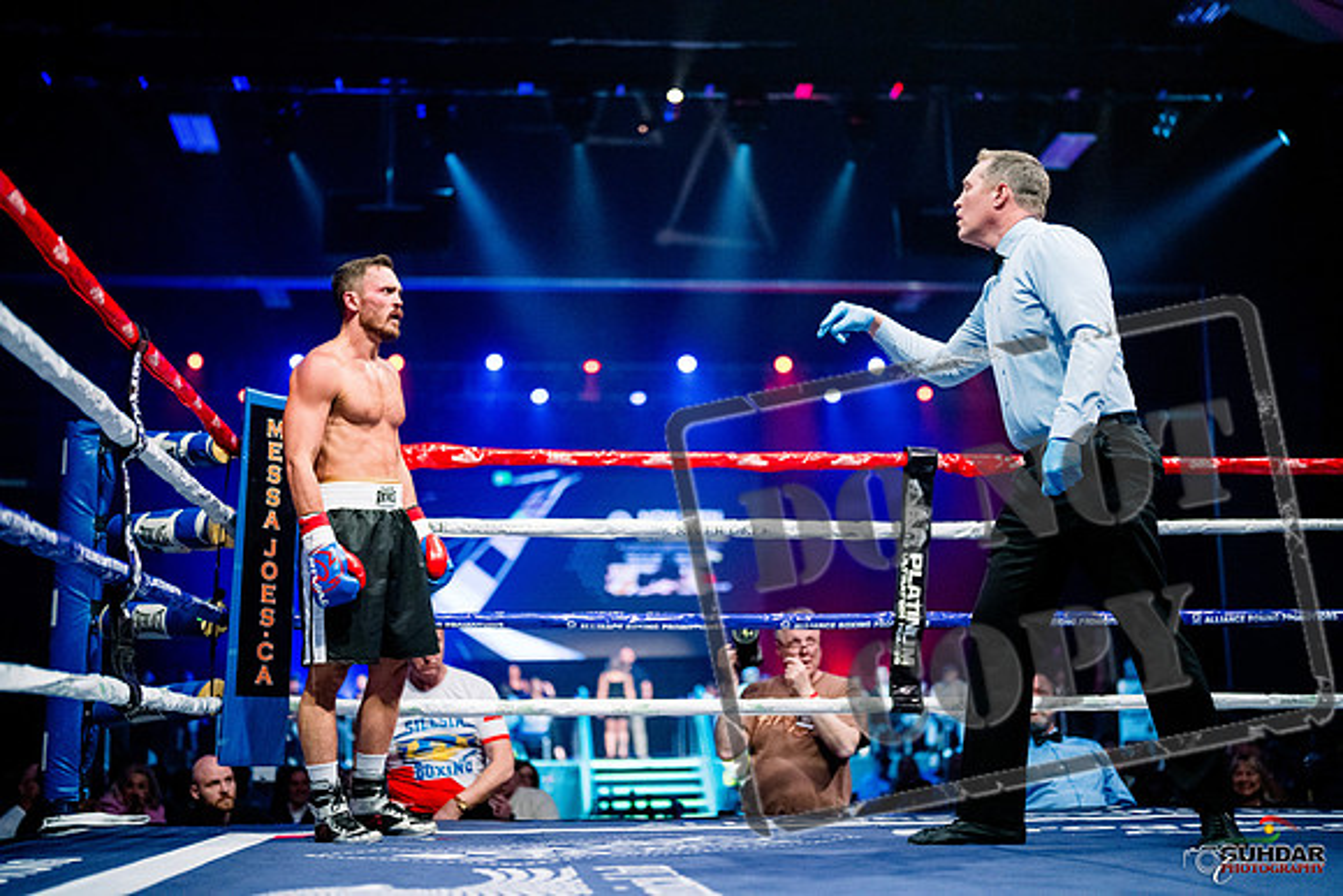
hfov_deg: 39.6
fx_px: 1866
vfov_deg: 27.0
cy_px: 448
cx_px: 672
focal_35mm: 50
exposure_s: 1/1600
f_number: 1.4
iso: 6400
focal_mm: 50
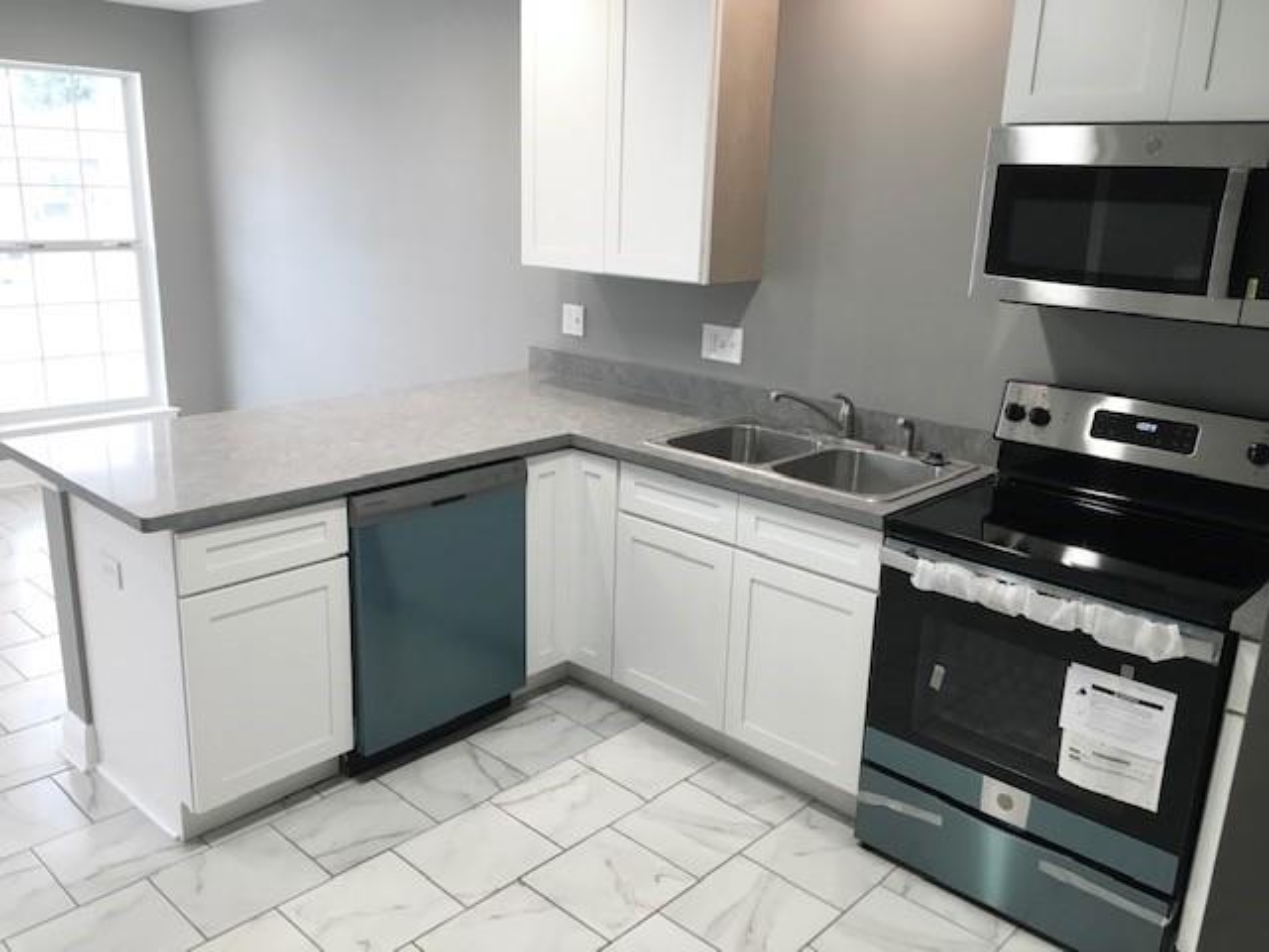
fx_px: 1063
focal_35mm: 29
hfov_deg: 61.7
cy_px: 476
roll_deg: -2.6
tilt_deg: -14.2
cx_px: 634
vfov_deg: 48.2
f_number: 2.2
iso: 40
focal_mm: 4.15
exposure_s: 1/30
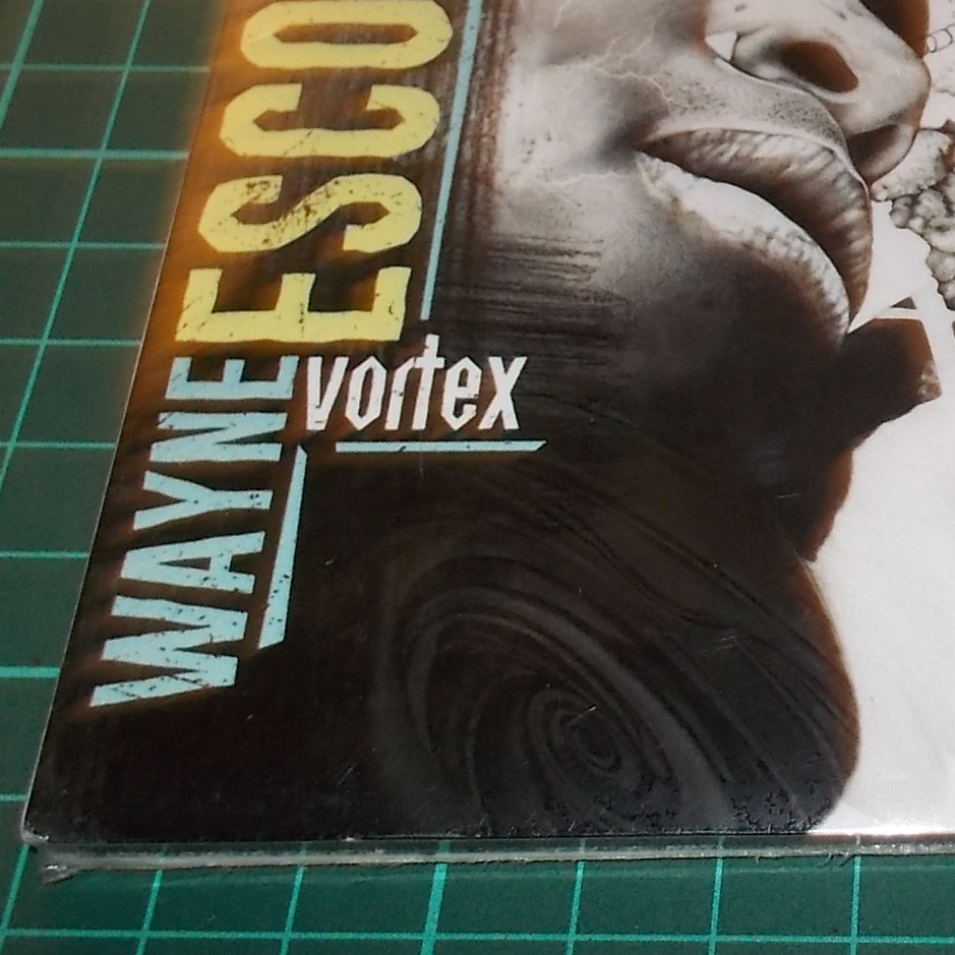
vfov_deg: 27.6
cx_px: 994
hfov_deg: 26.0
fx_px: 1935
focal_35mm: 62
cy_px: 353
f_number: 3.3
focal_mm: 4.1
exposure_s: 1/30
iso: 200
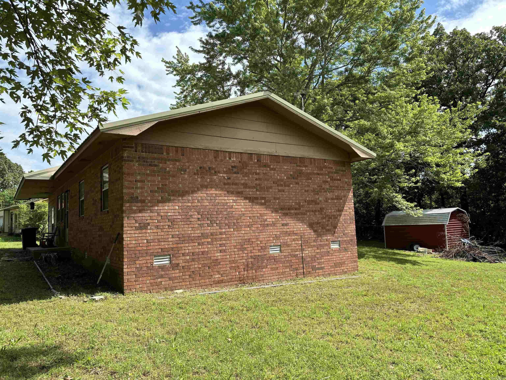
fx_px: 380
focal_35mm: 26
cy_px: 190
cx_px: 253
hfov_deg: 67.3
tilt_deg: +4.8
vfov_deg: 53.1
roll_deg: +2.1
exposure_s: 1/1642
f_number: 1.6
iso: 50
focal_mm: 5.96
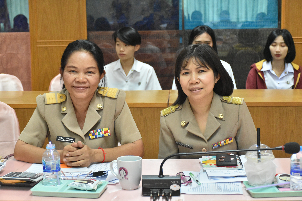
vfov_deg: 18.2
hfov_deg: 27.0
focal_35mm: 75
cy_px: 100
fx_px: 629
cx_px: 151
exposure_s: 1/125
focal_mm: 50
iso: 2500
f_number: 5.6
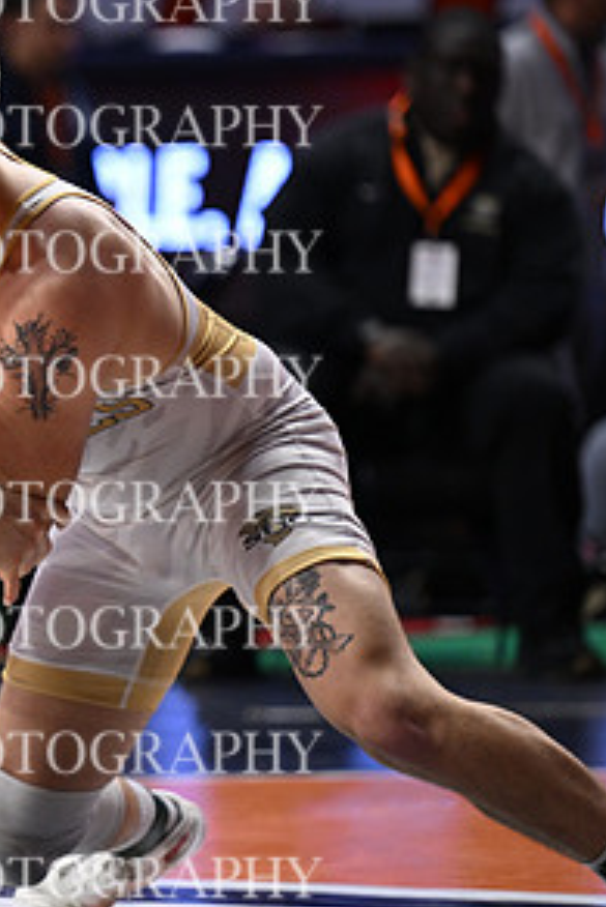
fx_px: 8019
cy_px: 440
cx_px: -127
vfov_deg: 6.5
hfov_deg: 4.3
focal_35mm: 318
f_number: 2.8
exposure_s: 1/1000
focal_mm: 160
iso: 1800
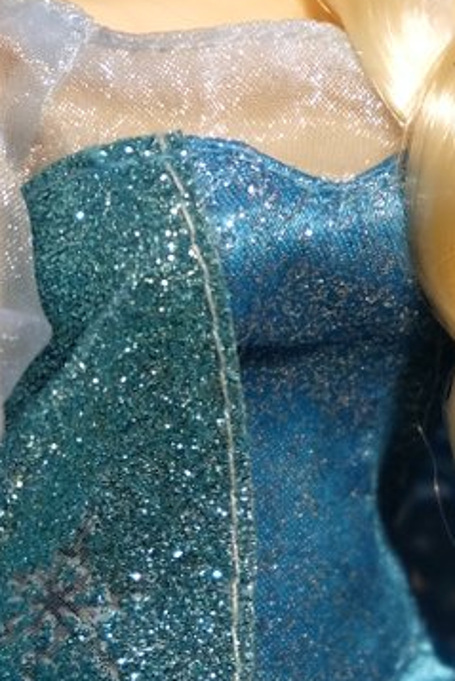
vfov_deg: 8.9
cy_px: 78
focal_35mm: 231
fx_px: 4375
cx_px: 470
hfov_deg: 5.9
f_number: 4
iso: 1250
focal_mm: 46.3
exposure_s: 1/60
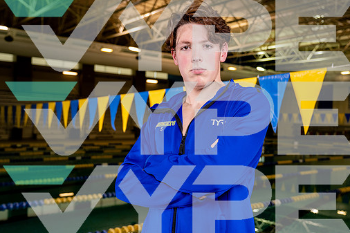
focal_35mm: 39
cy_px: 119
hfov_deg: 49.6
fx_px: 379
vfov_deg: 34.2
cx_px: 181
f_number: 4
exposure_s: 1/200
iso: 400
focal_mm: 34
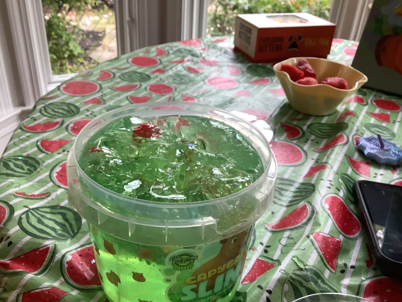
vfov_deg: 45.4
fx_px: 360
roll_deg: -3.2
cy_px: 151
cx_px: 201
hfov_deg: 58.4
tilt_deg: -33.2
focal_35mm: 31
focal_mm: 3.3
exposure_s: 1/60
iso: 125
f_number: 2.4
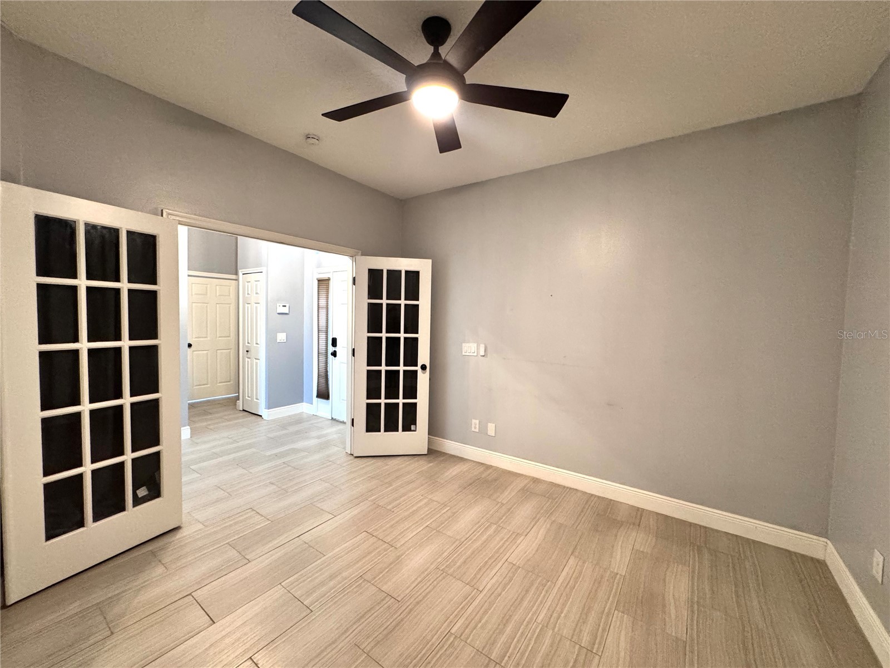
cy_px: 334
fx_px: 360
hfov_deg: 102.1
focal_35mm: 14
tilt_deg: -3.0
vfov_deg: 85.7
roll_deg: -1.3
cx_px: 445
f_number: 2.2
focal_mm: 2.22
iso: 640
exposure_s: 1/60
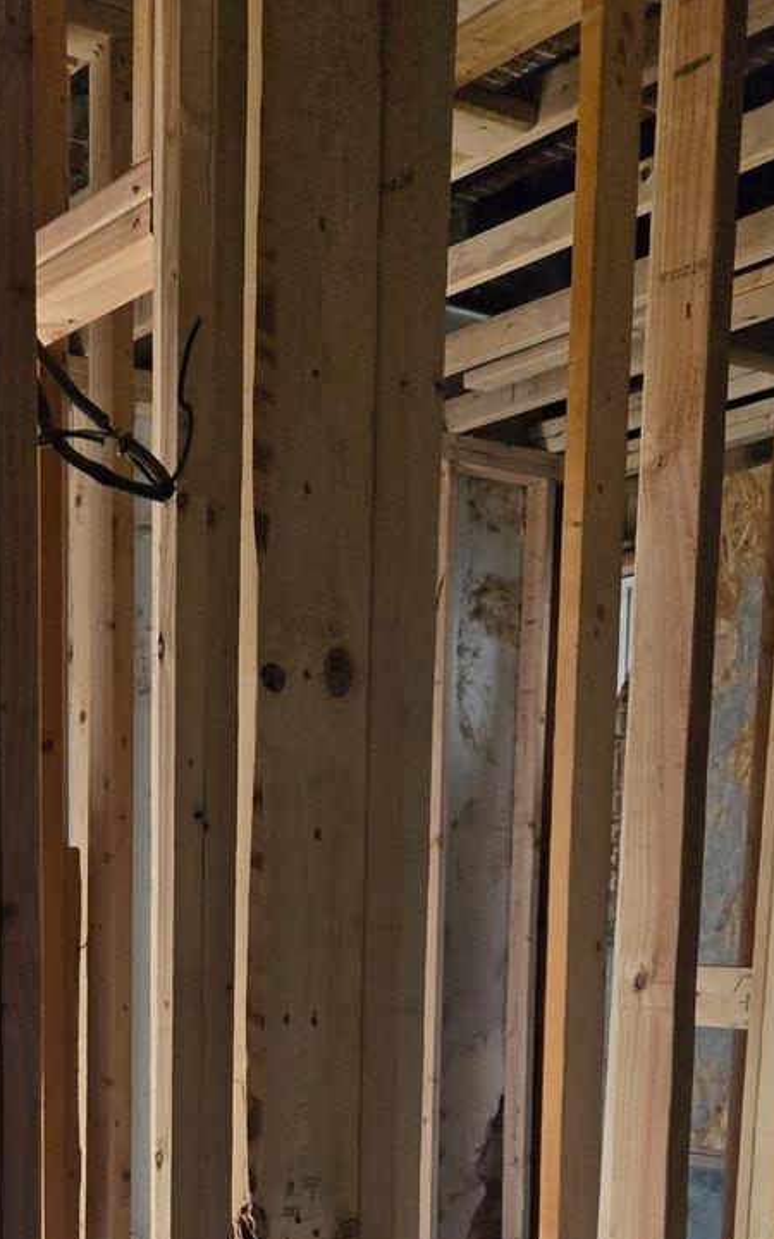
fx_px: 1755
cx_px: 101
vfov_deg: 36.1
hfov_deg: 24.3
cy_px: 1155
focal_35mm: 52
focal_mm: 5.4
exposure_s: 1/180
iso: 80
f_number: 1.8
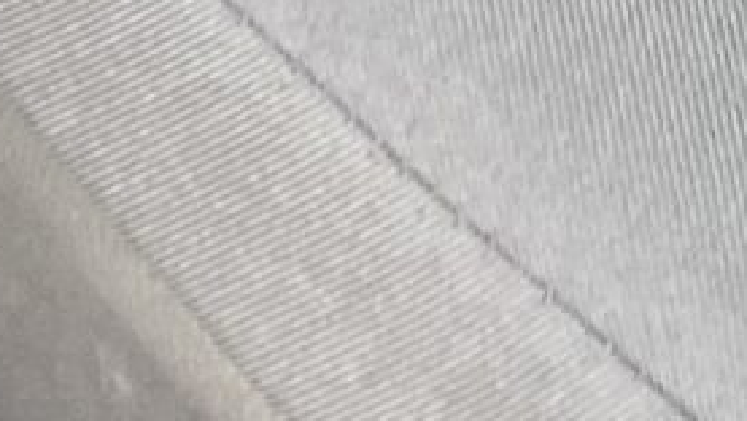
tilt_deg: -26.4
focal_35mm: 262
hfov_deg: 8.1
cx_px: 1081
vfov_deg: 3.4
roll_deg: +2.3
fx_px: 5191
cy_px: -2882
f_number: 1.6
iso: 125
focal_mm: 5.1
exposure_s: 1/118
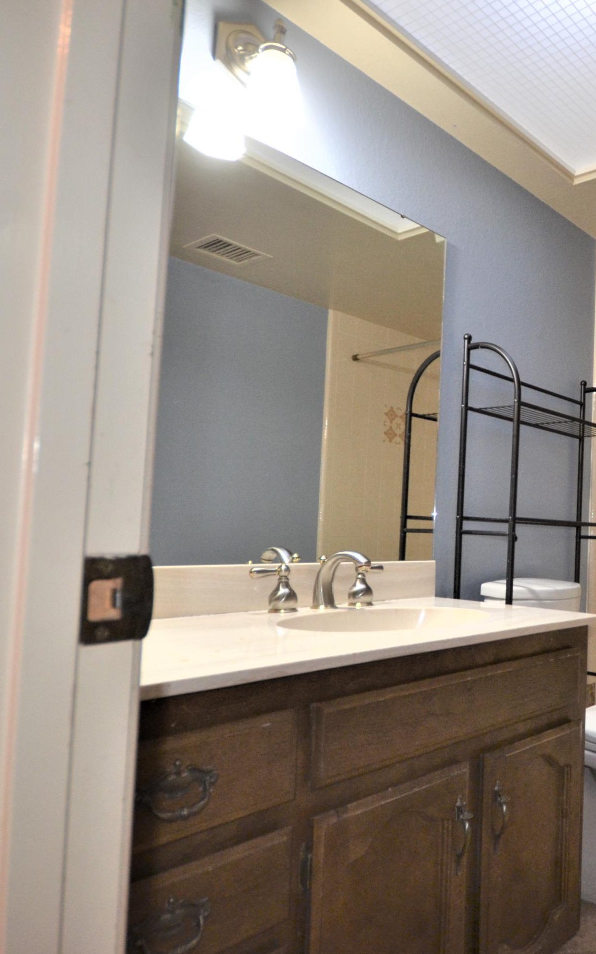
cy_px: 492
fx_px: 624
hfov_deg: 44.4
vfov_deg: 74.8
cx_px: 580
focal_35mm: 24
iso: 800
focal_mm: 10
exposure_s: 1/60
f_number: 4
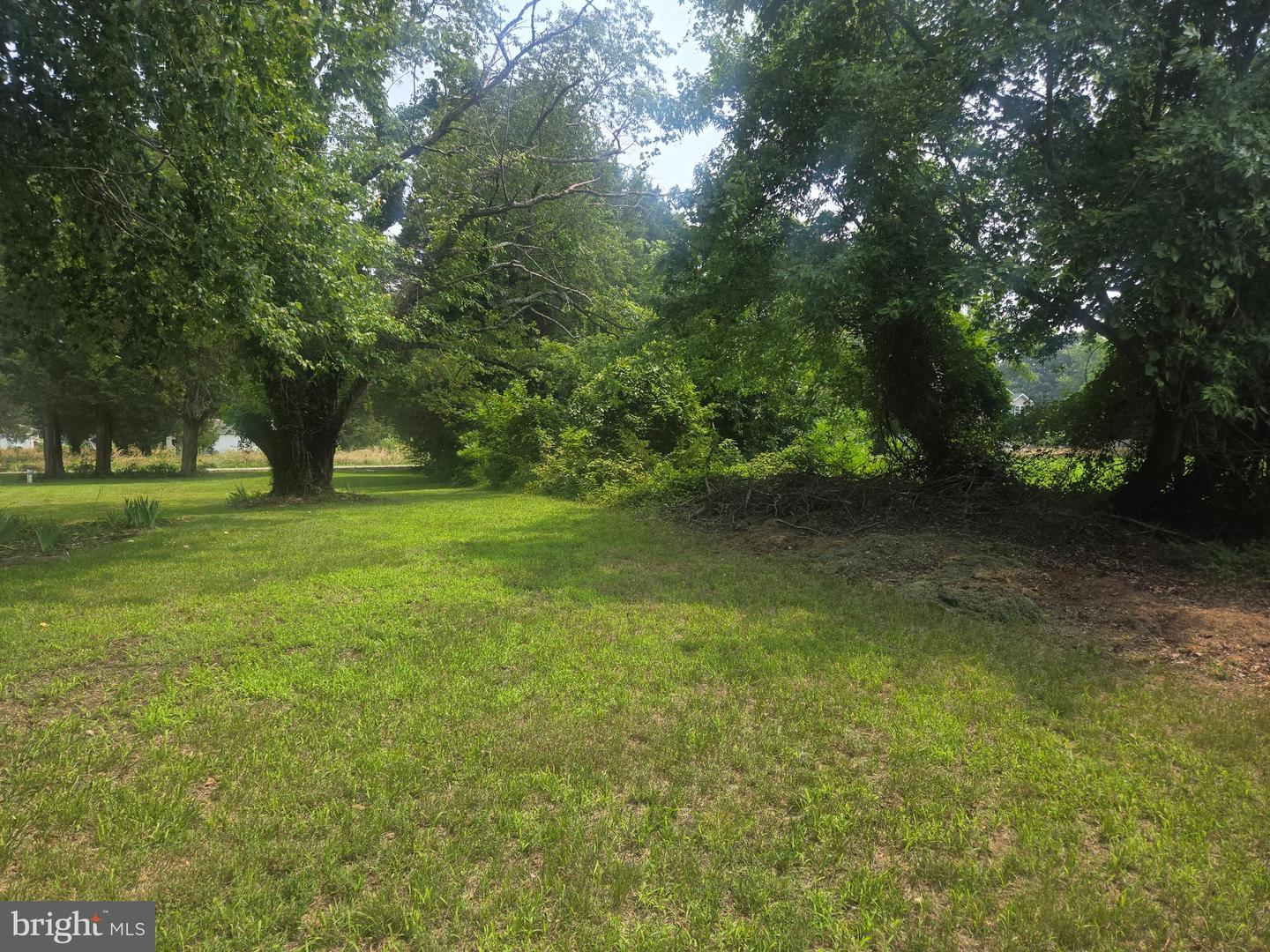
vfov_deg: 58.9
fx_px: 844
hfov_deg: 73.9
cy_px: 476
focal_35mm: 23
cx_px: 635
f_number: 1.8
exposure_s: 1/748
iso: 25
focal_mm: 5.4
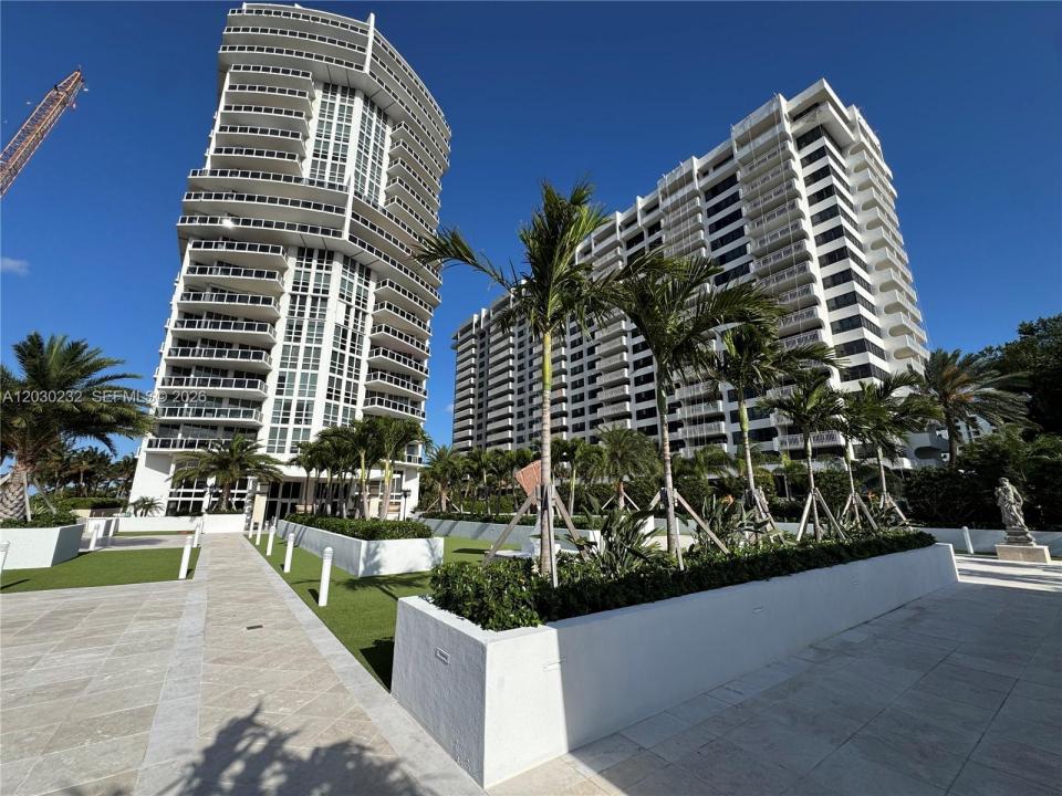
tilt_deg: +14.0
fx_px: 430
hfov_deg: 102.1
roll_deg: +0.3
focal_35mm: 14
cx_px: 531
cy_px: 398
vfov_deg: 85.7
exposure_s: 1/2083
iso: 50
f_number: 2.2
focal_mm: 2.22
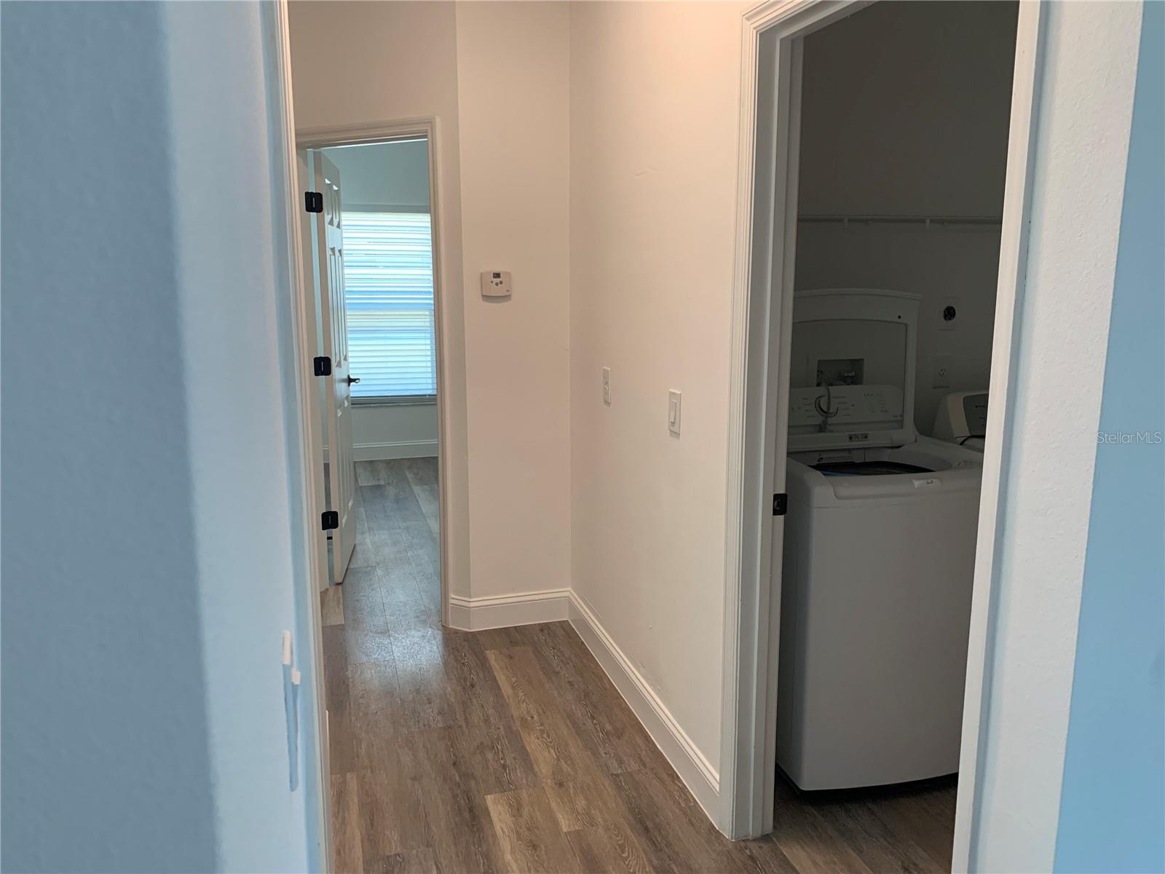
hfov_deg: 67.3
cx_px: 582
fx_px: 875
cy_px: 437
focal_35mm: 26
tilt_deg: -10.5
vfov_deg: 53.1
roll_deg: +0.8
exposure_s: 1/60
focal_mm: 4.25
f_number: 1.8
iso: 80
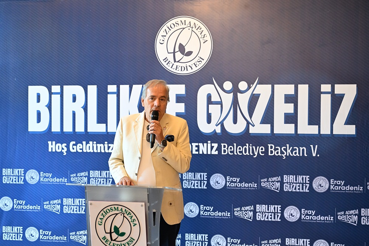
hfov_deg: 37.5
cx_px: 184
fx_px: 543
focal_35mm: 53
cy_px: 123
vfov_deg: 25.5
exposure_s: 1/200
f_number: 5
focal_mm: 53
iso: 5000
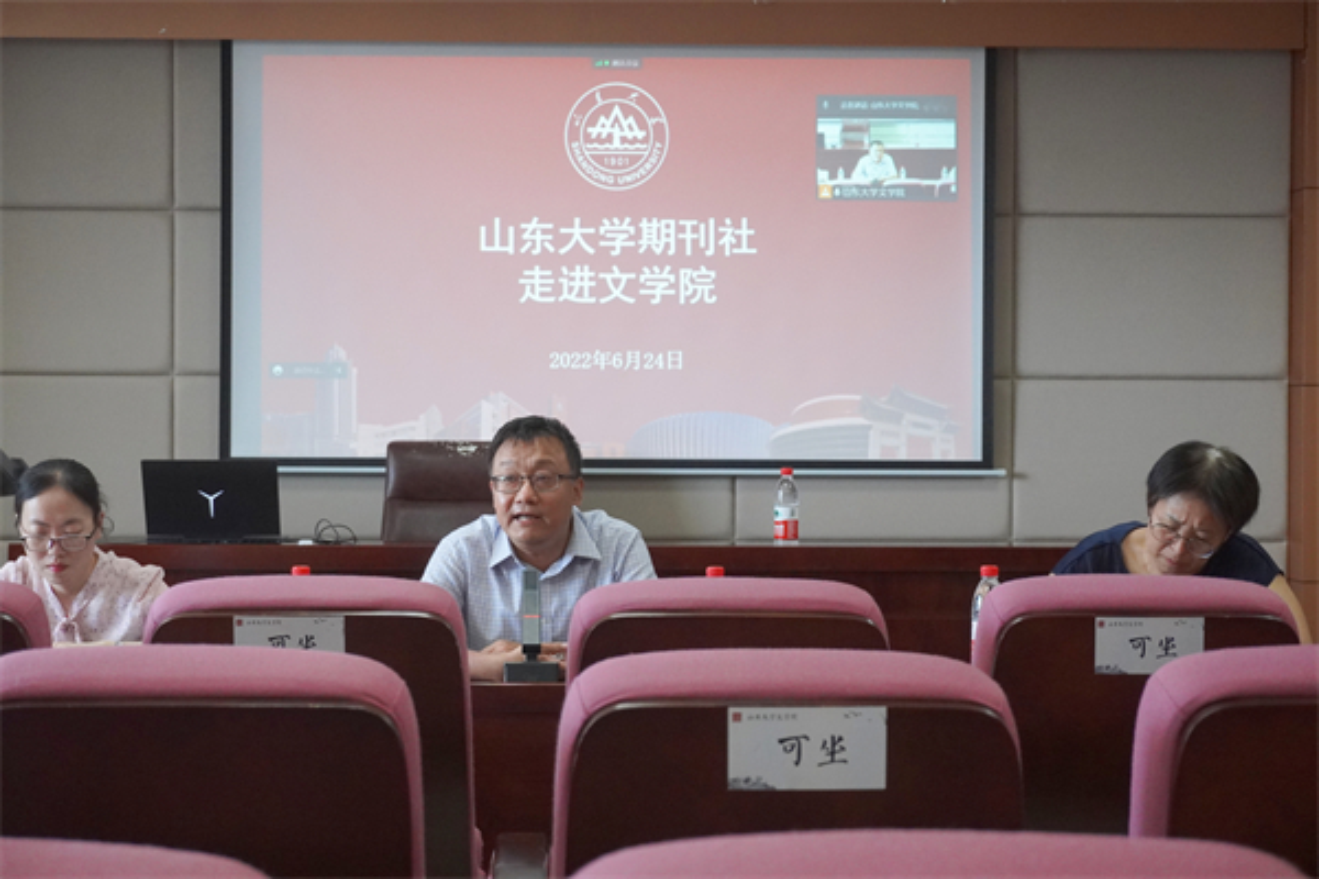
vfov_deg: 21.6
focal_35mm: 63
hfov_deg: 31.9
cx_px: 660
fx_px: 2308
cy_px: 440
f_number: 5.6
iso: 2500
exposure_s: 1/160
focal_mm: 42
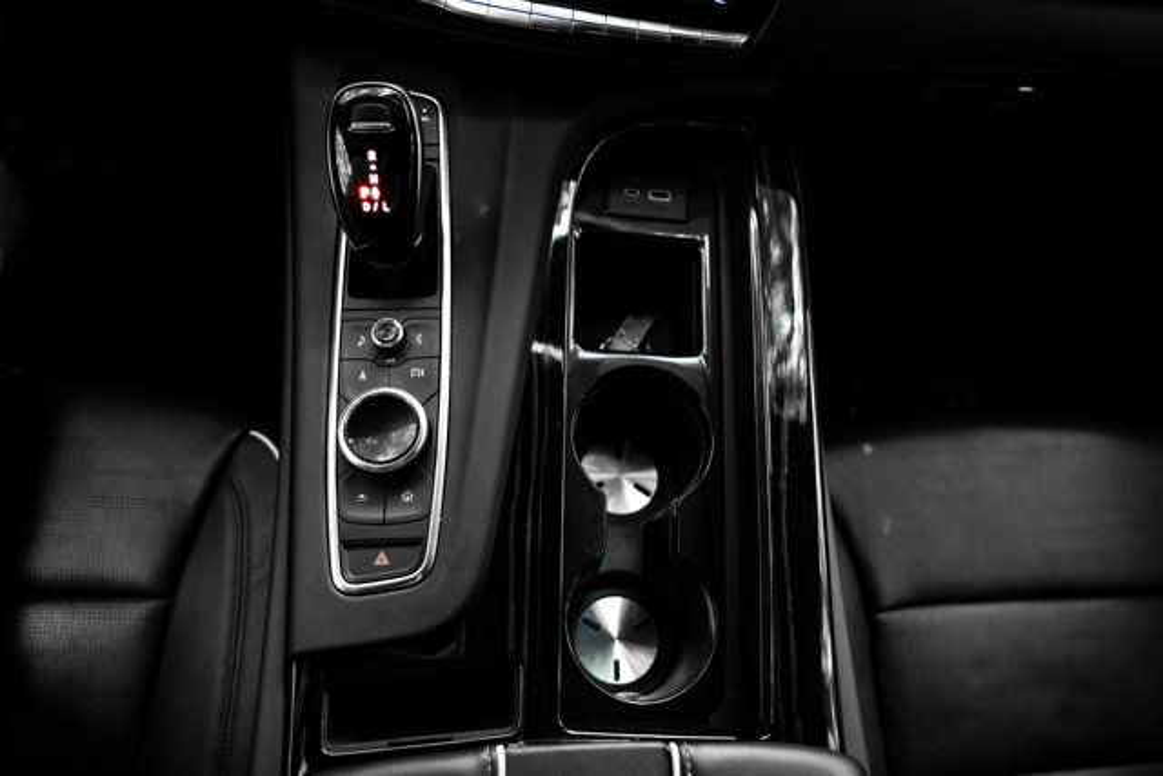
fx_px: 834
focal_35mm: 26
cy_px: 388
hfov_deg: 69.8
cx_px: 580
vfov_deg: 49.9
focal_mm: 24
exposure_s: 1/160
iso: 1600
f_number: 2.8
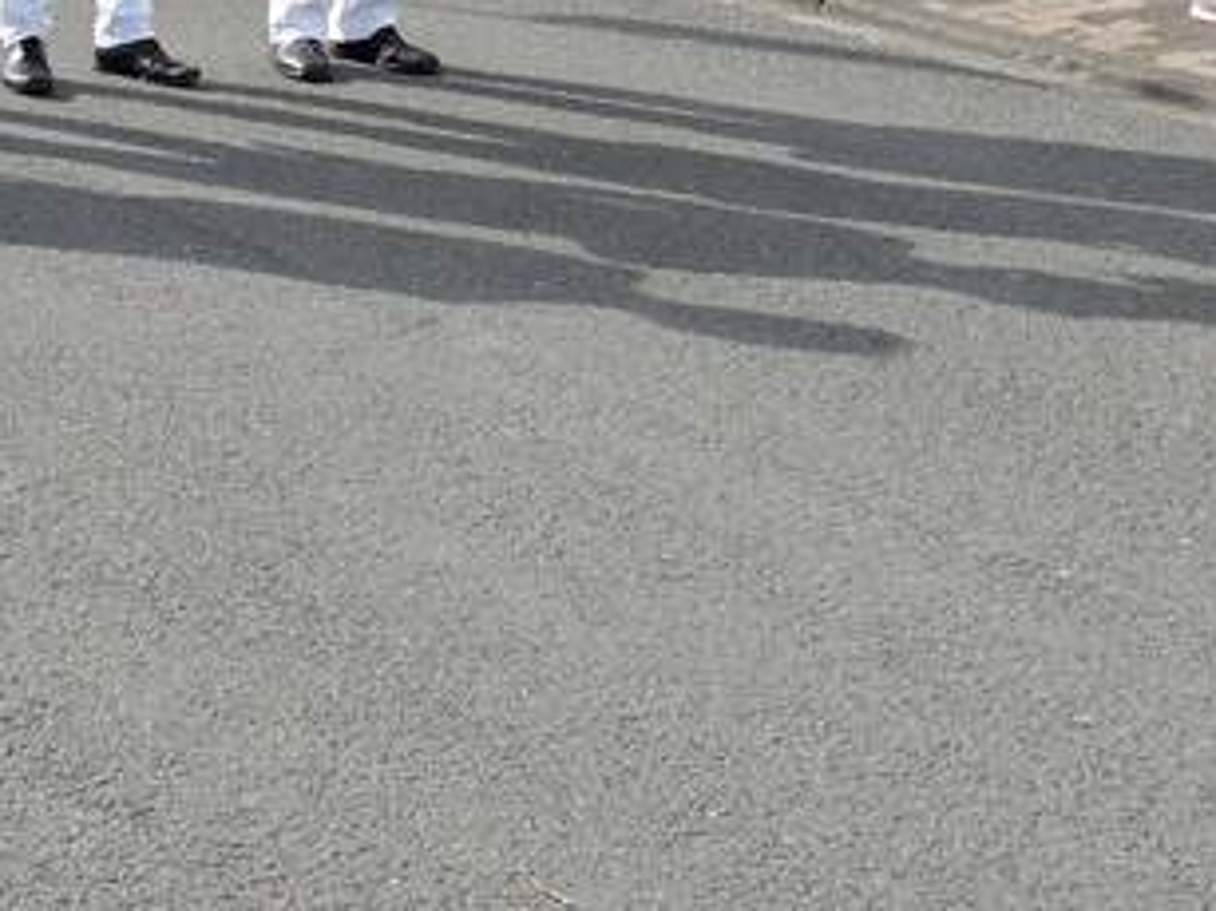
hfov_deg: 19.2
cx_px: 59
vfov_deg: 13.9
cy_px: -452
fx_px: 3511
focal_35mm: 100
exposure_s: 1/640
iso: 100
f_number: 3.5
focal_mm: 5.4
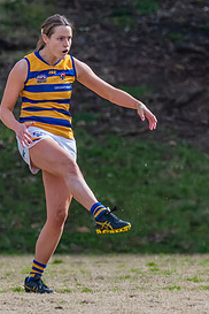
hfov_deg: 0.6
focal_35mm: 2269
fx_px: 19758
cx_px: 93
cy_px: 153
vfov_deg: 0.9
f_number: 6.3
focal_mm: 600
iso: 800
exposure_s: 1/1600
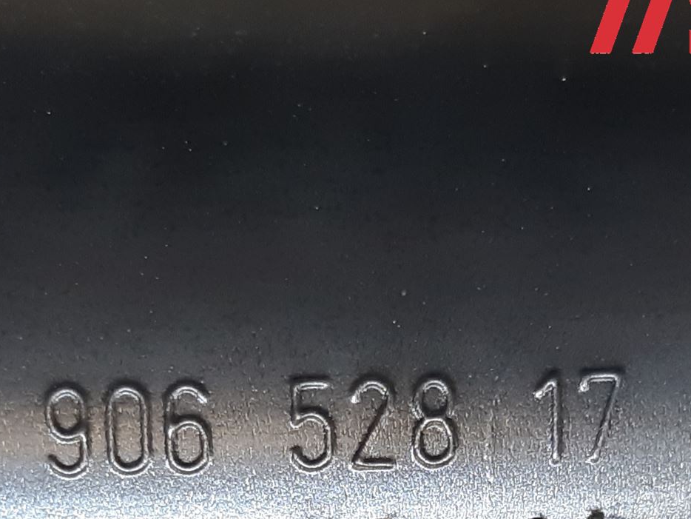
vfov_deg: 24.7
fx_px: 1138
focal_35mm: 57
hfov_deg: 33.7
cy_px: 497
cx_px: 286
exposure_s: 1/50
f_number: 1.7
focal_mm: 3.93
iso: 100
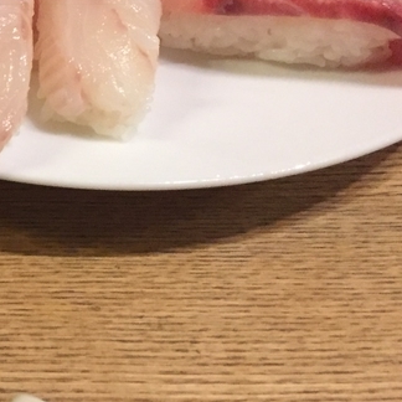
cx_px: -199
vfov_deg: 21.1
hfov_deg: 18.9
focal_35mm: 81
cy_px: 83
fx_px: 1064
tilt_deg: -45.4
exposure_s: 1/30
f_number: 2.2
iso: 250
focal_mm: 4.15
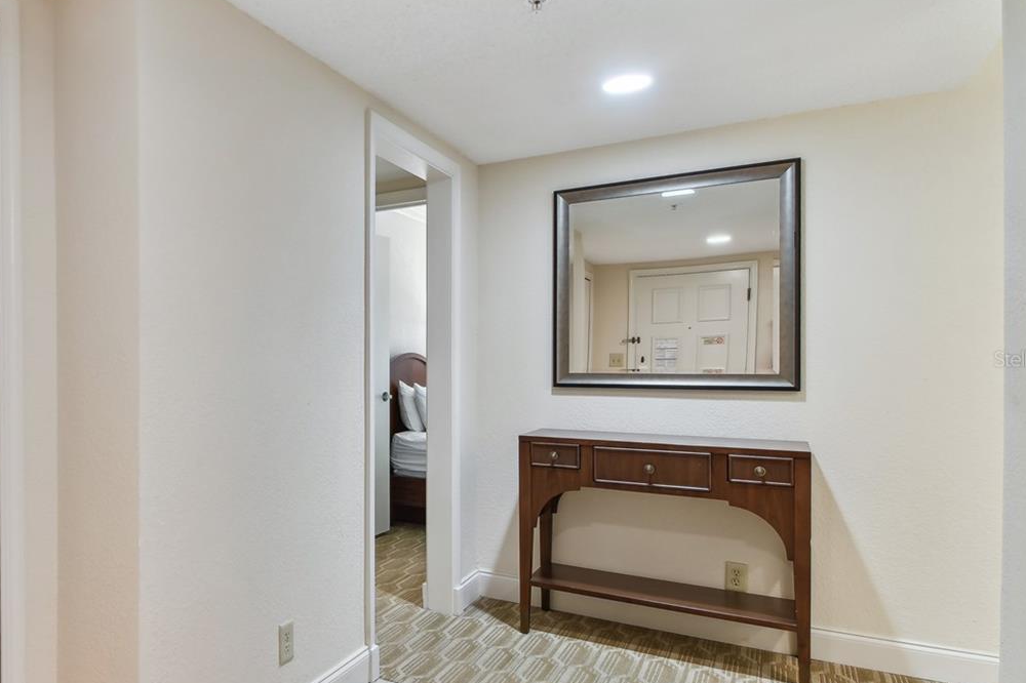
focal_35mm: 24
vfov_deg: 53.1
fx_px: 684
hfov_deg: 69.2
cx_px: 265
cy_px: 359
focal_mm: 10
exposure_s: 1/1.25
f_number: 8
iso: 100
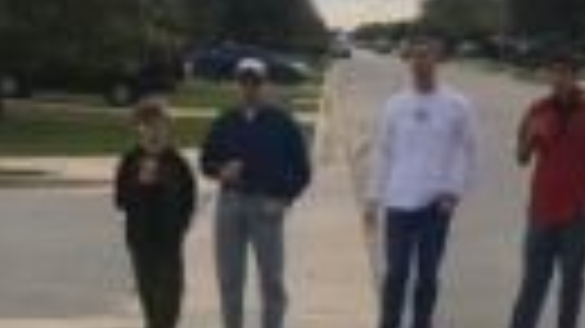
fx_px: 1380
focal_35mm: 89
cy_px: 211
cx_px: 531
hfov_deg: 23.3
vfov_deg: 13.6
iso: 25
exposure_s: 1/1479
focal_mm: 4.15
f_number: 2.2
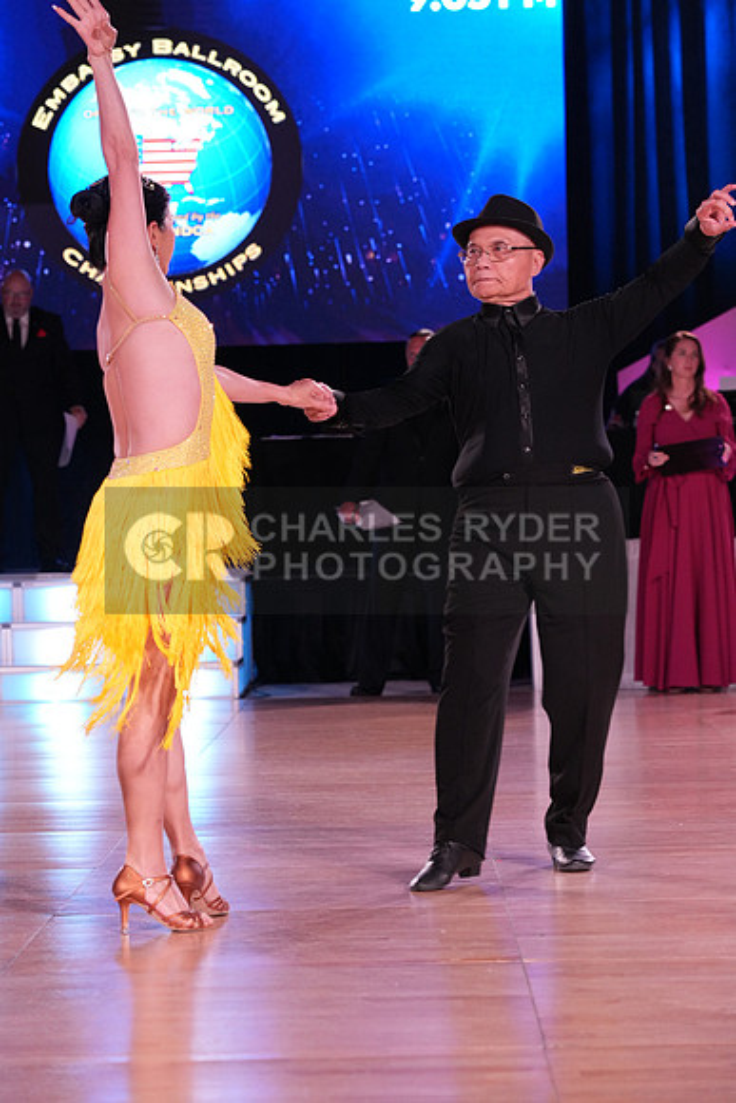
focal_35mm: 105
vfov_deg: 19.5
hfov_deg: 13.0
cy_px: 552
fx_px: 3218
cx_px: 368
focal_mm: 105
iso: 2500
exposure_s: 1/200
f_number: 5.6
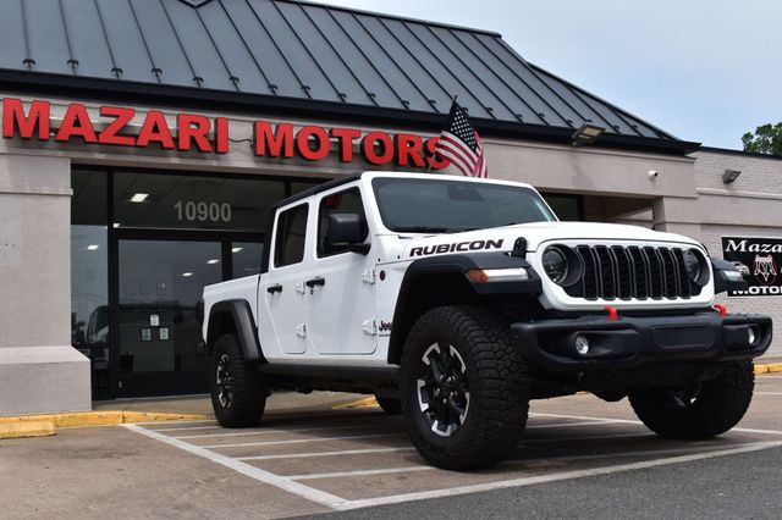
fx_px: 814
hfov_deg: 51.3
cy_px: 260
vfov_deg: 35.5
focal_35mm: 38
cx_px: 391
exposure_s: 1/500
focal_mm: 25
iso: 280
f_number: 11
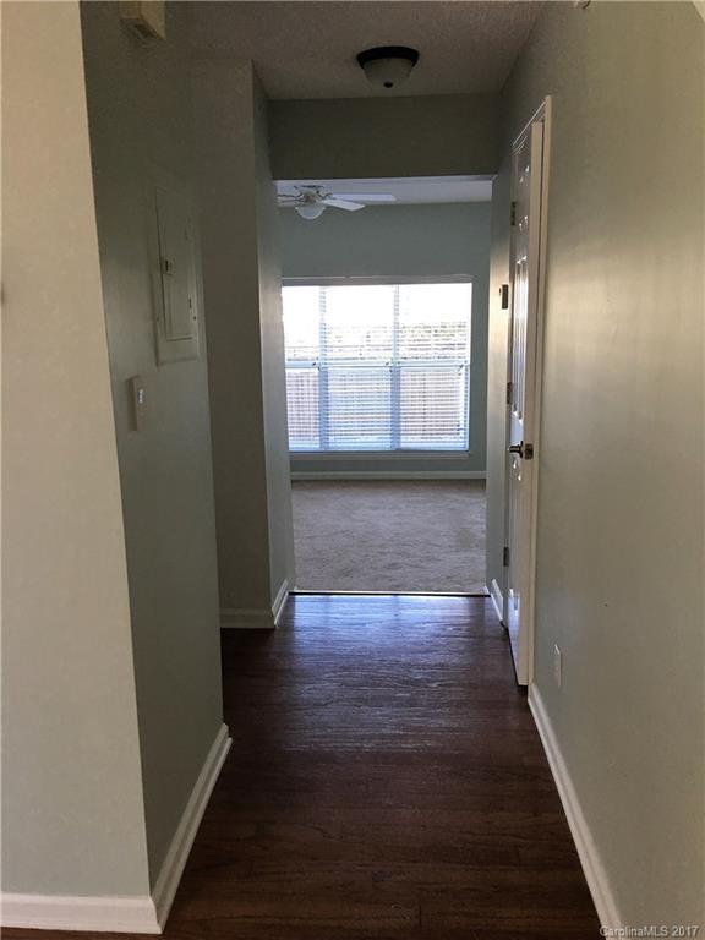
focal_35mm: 29
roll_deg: -0.1
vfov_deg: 61.7
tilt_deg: -12.9
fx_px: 787
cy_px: 470
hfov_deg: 48.2
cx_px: 352
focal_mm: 4.15
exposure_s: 1/30
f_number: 2.2
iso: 40
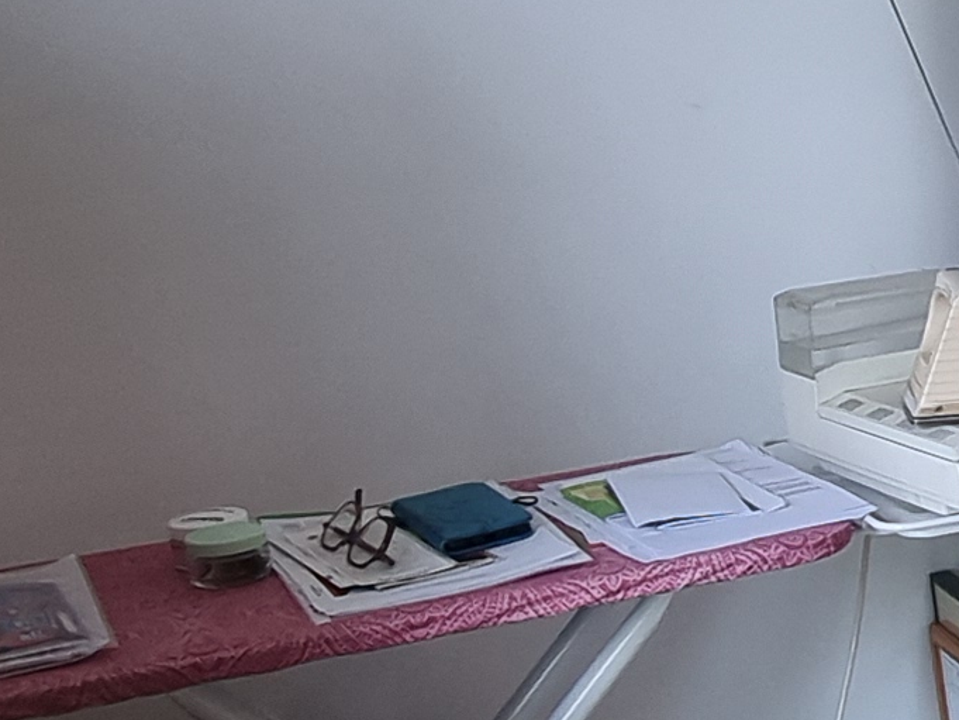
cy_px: 447
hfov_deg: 21.4
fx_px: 2134
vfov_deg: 19.1
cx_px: 1425
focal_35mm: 77
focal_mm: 2.2
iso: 125
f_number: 2.2
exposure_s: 1/60
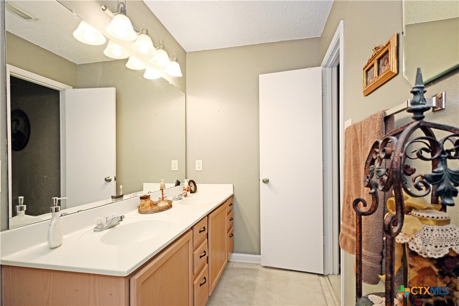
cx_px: 230
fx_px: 229
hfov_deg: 90.0
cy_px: 153
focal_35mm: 18
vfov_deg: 67.3
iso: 90
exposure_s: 1/20
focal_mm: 12
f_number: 3.5
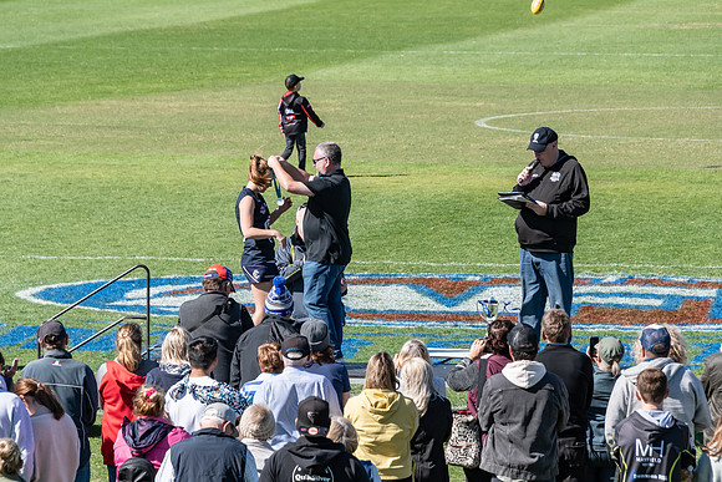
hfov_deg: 6.9
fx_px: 6018
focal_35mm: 300
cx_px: 361
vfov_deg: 4.6
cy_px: 241
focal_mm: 200
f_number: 8
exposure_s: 1/1600
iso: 800
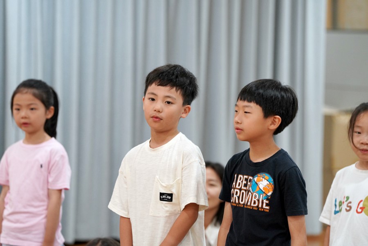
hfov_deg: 10.4
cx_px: 184
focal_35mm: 197
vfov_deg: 7.0
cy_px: 123
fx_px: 2014
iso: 2500
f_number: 4
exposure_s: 1/200
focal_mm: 197
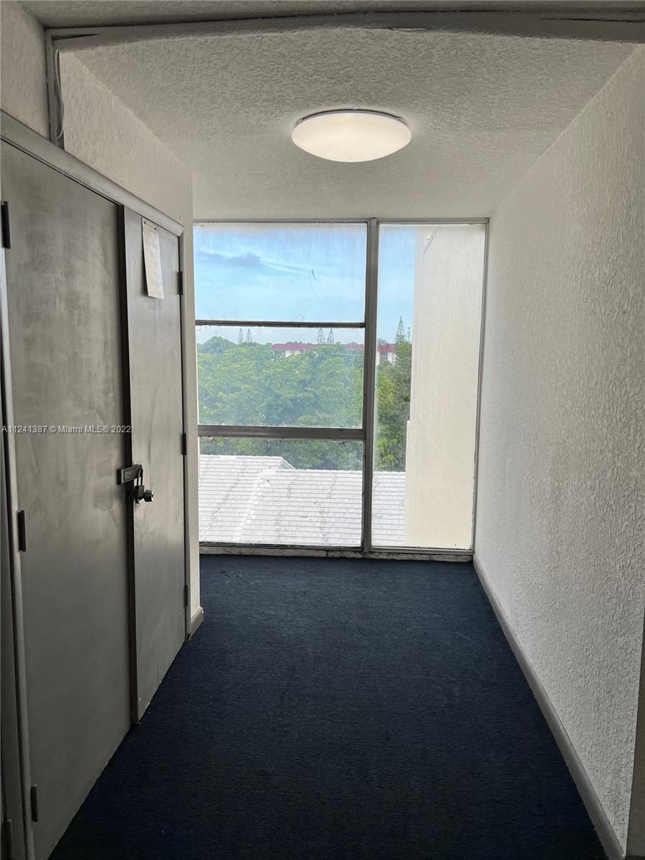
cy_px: 430
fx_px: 646
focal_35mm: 26
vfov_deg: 67.3
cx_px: 322
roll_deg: +0.2
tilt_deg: -6.6
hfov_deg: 53.1
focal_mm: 5.7
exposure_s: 1/917
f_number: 1.5
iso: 50
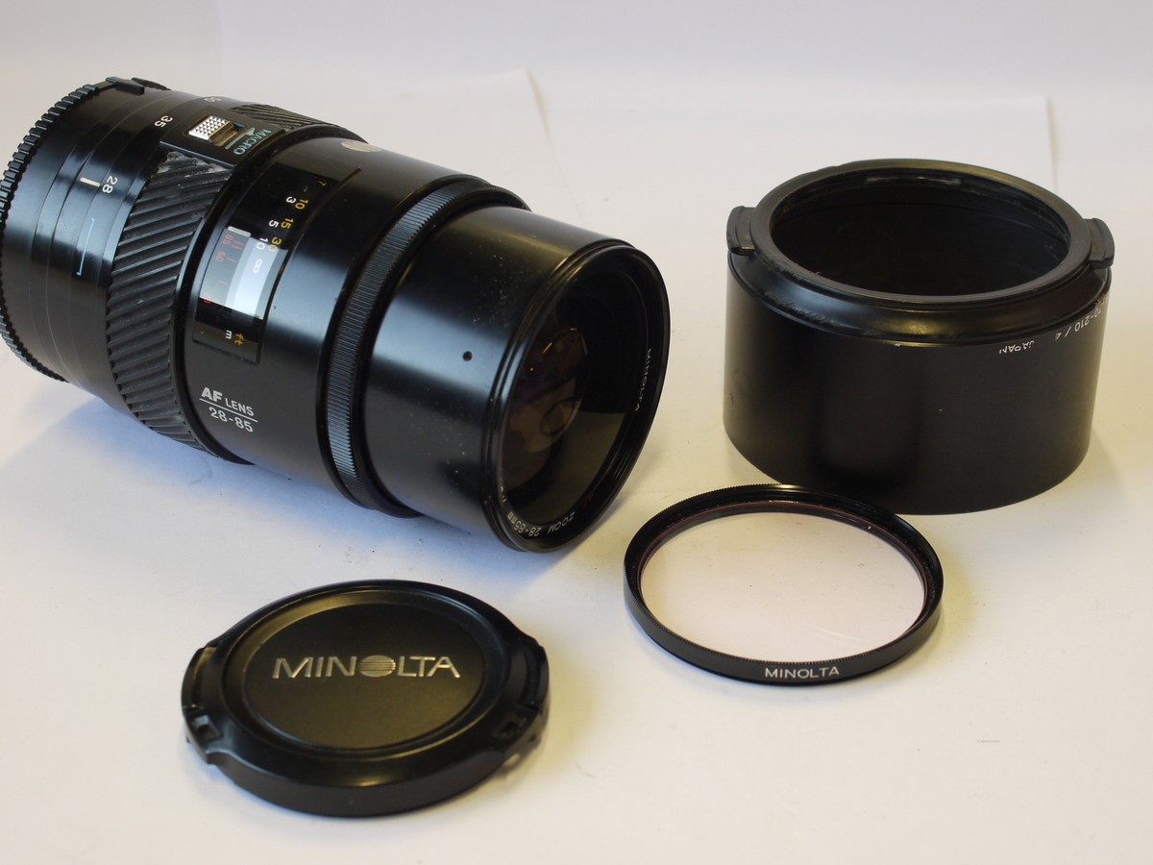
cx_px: 576
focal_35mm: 60
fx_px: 1998
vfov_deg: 24.4
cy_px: 432
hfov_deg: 32.2
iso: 400
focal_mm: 30
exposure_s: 1/30
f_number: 8
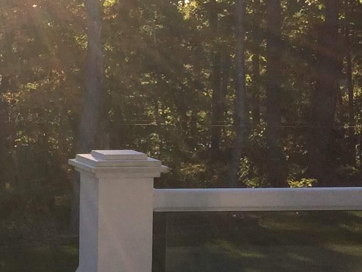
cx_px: -268
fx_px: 1172
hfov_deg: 15.4
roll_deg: -0.2
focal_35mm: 112
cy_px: 124
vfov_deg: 13.2
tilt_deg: -5.2
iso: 32
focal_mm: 4.15
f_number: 2.2
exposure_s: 1/604
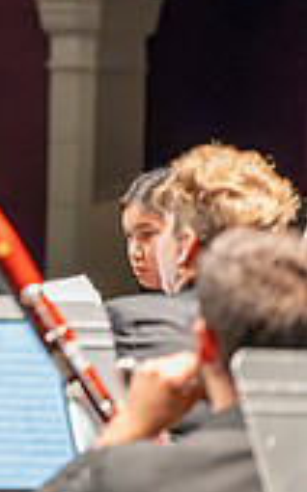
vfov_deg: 5.0
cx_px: -530
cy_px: 33
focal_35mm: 417
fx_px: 5592
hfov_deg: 3.1
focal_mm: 120
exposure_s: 1/640
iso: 12800
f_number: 2.8
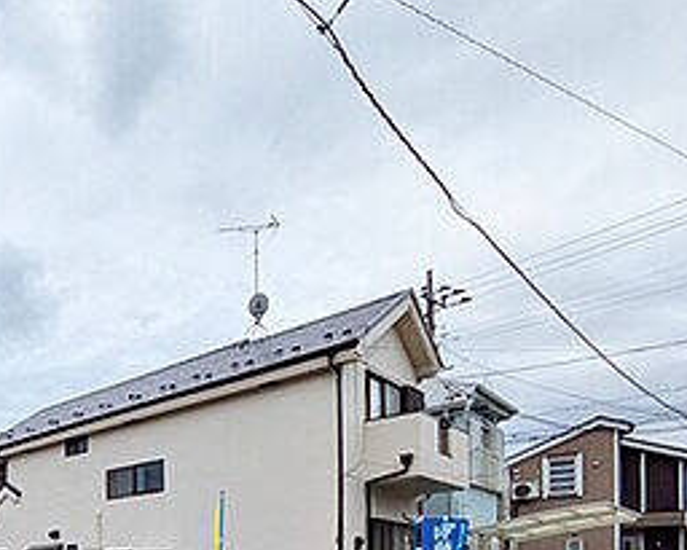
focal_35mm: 32
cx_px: -27
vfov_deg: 38.4
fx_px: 651
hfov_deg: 45.3
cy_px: 598
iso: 52
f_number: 2.2
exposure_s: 1/4184
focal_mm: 1.83
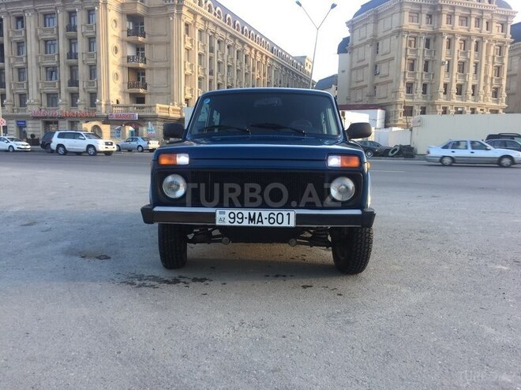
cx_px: 260
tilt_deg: -8.1
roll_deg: -1.1
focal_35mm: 29
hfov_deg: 61.7
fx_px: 436
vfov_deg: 48.2
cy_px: 195
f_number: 2.2
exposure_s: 1/101
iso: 32
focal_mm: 4.15
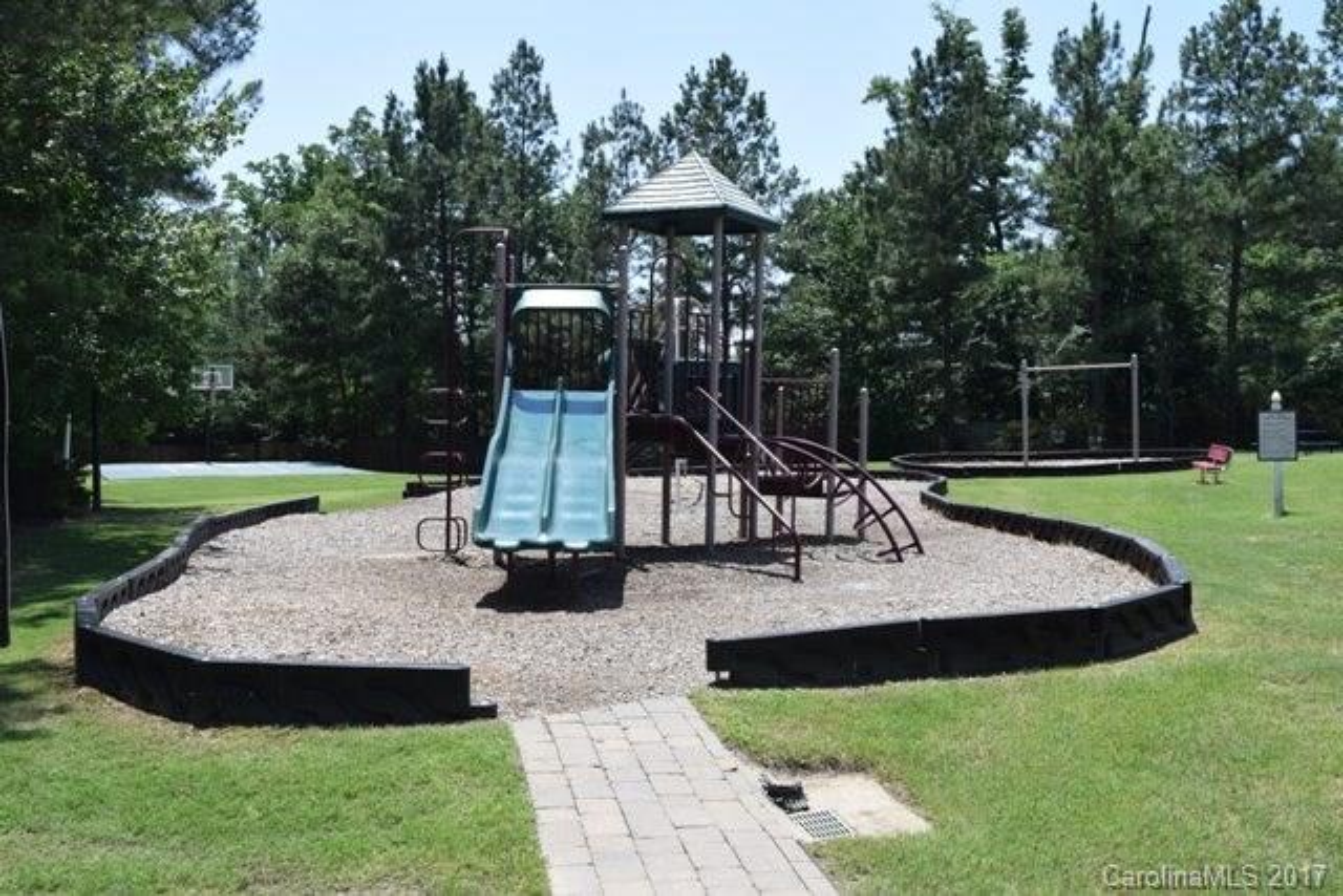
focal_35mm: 36
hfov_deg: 53.1
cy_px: 448
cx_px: 672
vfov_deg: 36.9
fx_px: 1343
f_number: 9
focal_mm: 24
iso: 200
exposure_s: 1/320
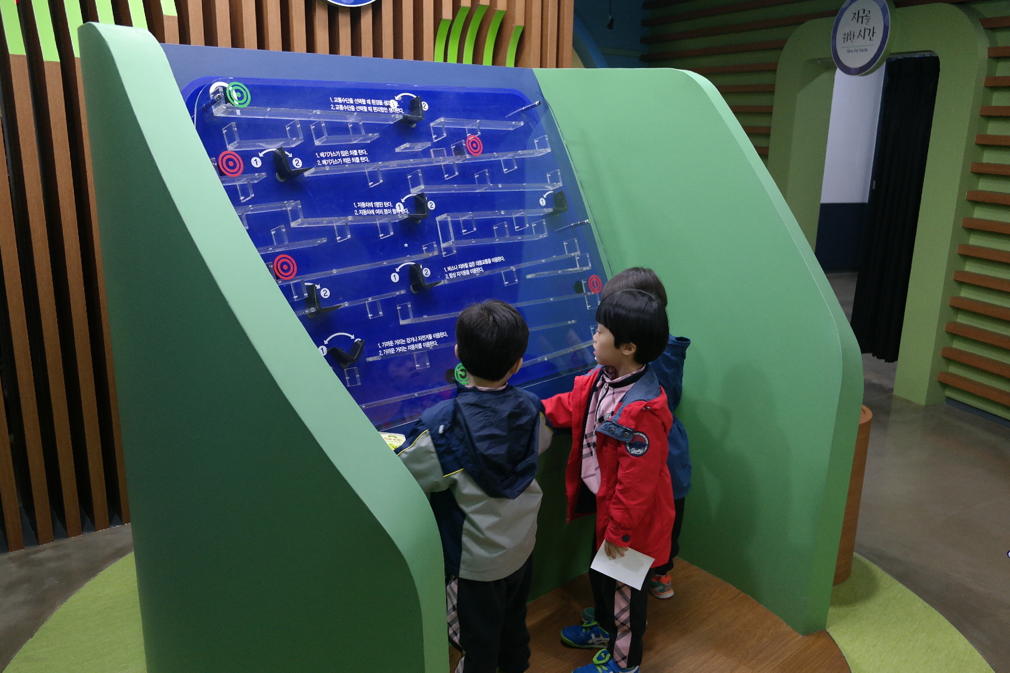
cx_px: 505
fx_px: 842
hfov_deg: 61.9
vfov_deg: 43.6
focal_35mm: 30
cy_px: 336
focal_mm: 20
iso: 800
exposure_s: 1/40
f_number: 3.5
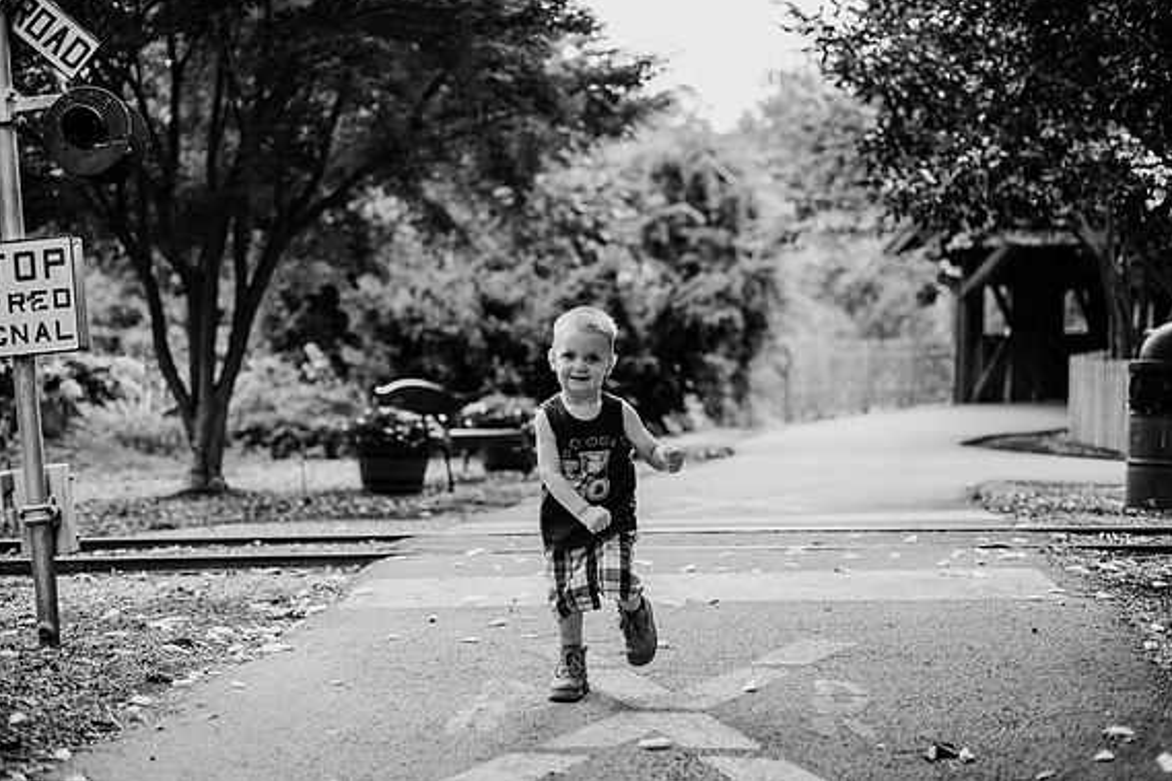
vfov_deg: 26.5
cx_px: 591
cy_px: 384
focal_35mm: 51
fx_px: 1660
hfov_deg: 38.9
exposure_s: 1/500
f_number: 2.2
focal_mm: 50
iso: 200
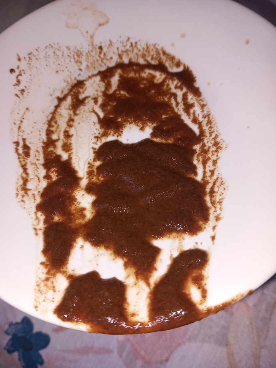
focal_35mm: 27
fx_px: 287
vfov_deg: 65.3
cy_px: 184
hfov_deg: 51.4
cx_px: 138
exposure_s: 1/100
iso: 25
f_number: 1.8
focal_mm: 4
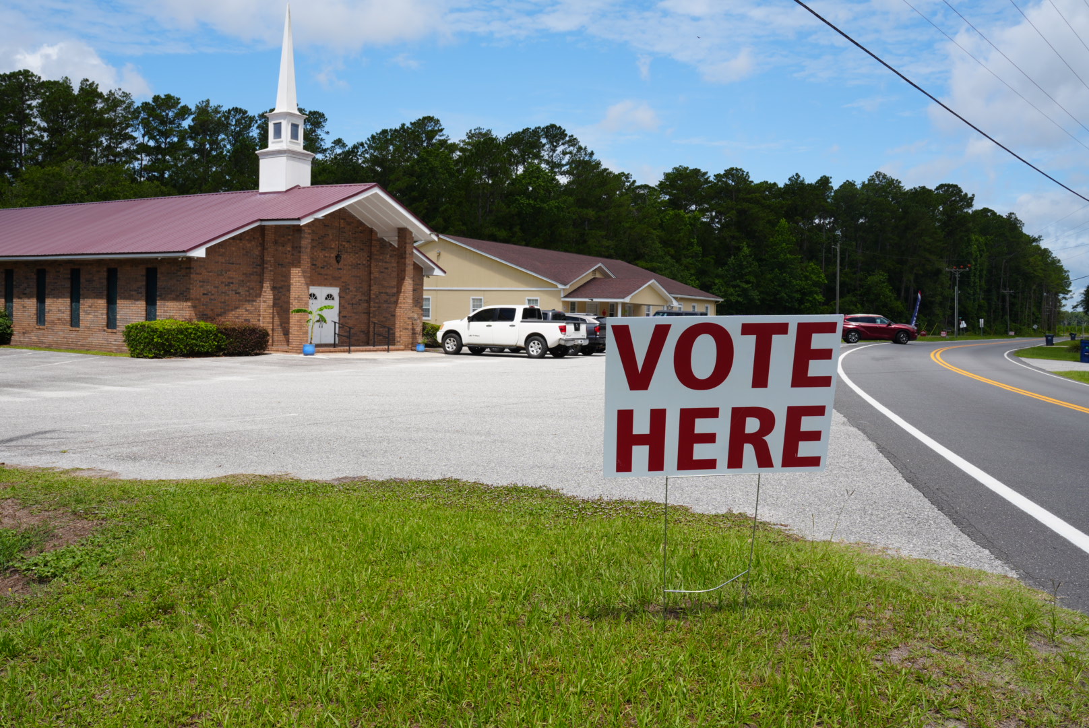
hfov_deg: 59.7
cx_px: 544
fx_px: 949
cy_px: 364
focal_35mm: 31
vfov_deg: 42.0
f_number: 10
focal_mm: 20.9
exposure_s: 1/200
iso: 100
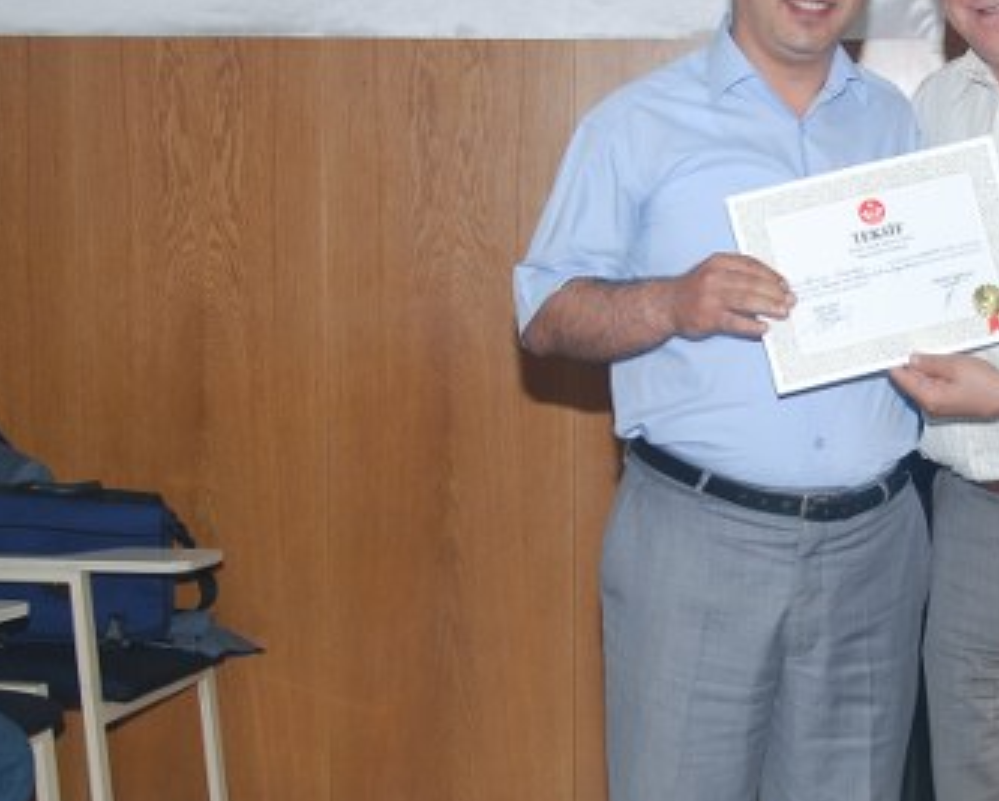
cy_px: 406
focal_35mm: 88
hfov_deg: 21.4
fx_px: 2604
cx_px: 843
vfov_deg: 17.5
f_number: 4
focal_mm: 26
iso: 200
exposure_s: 1/60
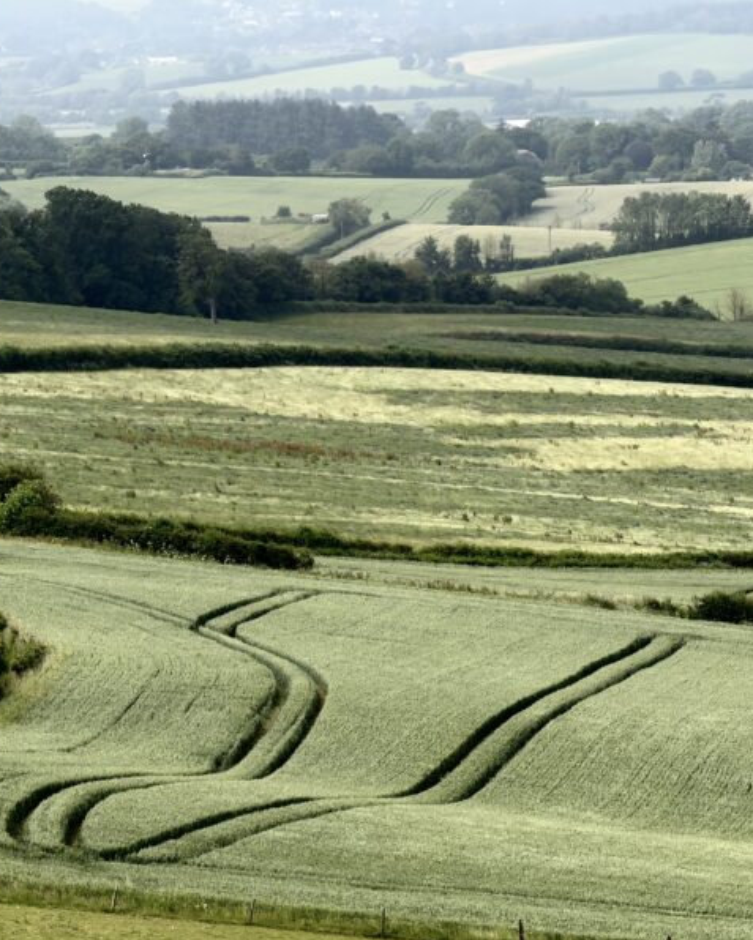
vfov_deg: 7.4
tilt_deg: -4.7
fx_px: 7297
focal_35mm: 262
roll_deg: +1.3
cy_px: 472
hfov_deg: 5.9
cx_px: 532
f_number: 2.8
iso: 25
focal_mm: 16.89
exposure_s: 1/639
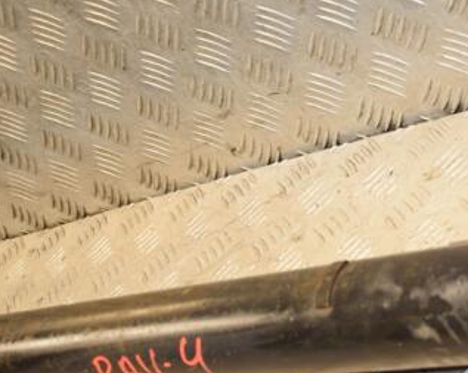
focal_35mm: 80
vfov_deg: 19.1
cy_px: 214
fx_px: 1107
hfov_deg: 23.2
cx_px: 436
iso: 800
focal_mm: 30
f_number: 5
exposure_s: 1/200
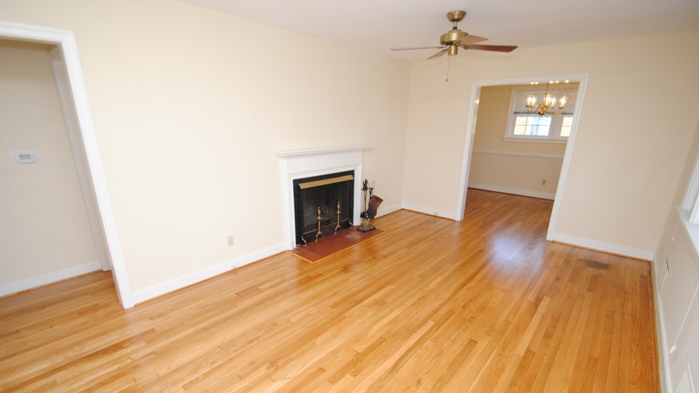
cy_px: 222
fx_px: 297
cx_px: 349
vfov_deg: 66.9
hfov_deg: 99.4
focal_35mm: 16
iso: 200
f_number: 4
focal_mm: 10
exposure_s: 1/60
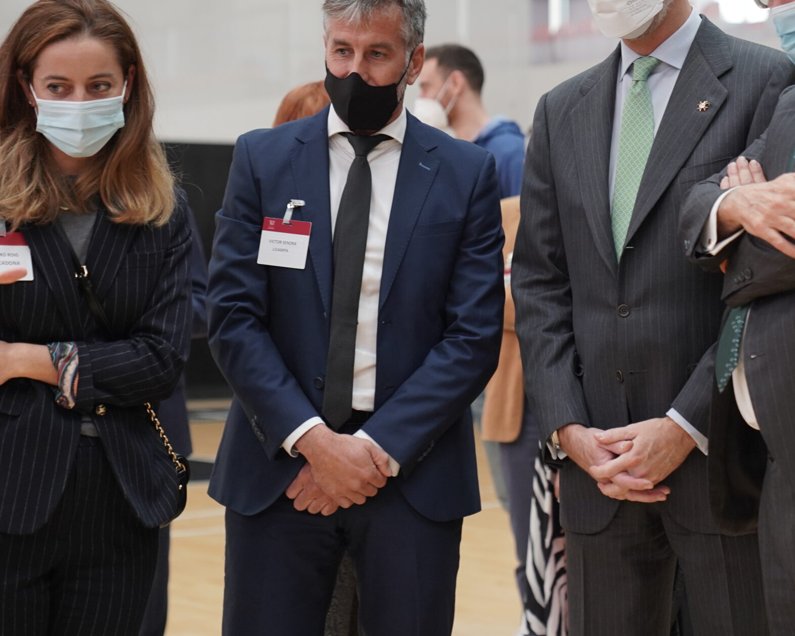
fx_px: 2517
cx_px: 502
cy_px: 232
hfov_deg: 17.9
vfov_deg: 14.4
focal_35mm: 107
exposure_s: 1/400
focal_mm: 70
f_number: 3.2
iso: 1600
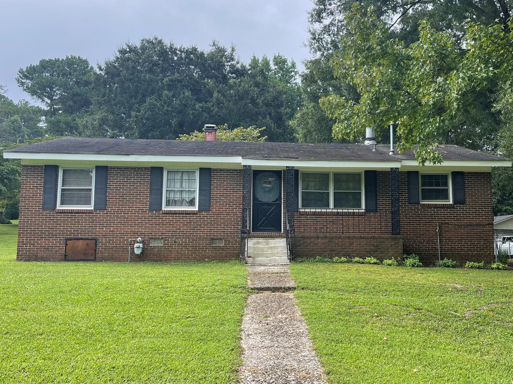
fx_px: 474
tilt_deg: +7.1
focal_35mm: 32
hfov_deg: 56.6
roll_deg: +0.1
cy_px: 192
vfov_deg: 44.2
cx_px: 292
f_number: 1.6
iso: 32
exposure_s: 1/923
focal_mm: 5.1
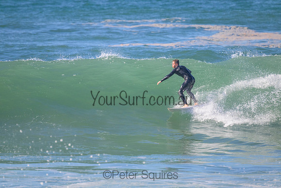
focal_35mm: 800
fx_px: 6246
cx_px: 140
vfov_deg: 1.7
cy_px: 94
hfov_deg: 2.6
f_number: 11
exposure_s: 1/2000
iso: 2000
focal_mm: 800
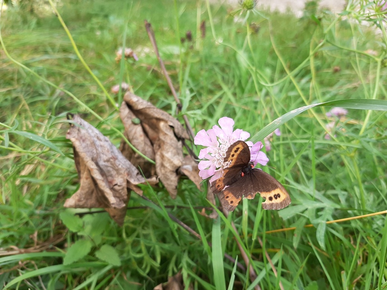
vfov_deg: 53.1
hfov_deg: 67.3
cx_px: 194
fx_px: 291
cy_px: 145
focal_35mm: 26
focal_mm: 3.93
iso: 40
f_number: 1.7
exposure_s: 1/227
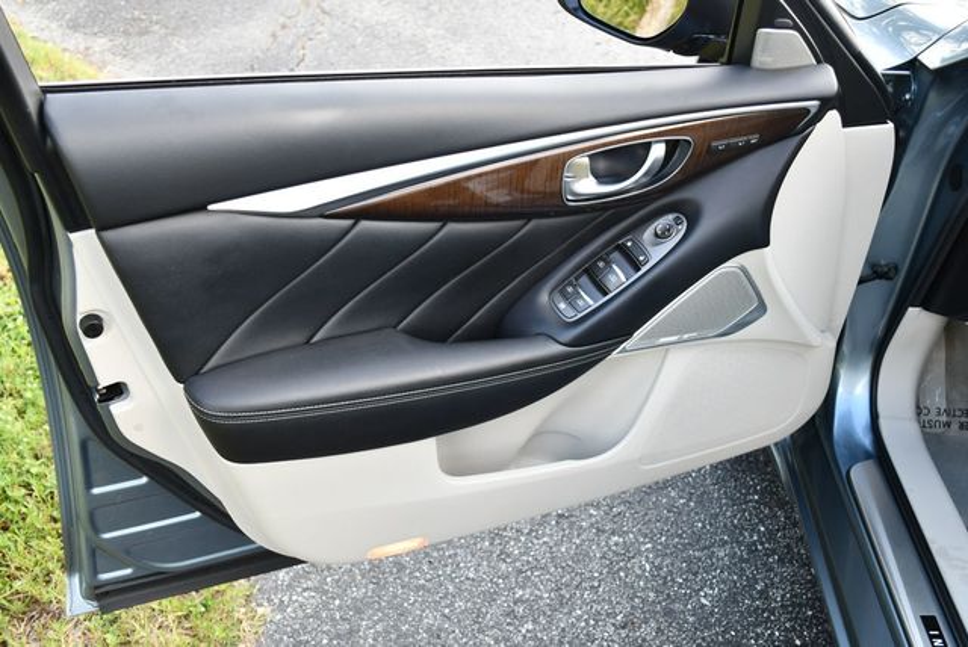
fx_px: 969
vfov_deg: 36.9
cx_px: 484
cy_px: 324
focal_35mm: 36
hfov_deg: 53.1
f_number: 3.5
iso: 400
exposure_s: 1/250
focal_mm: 18
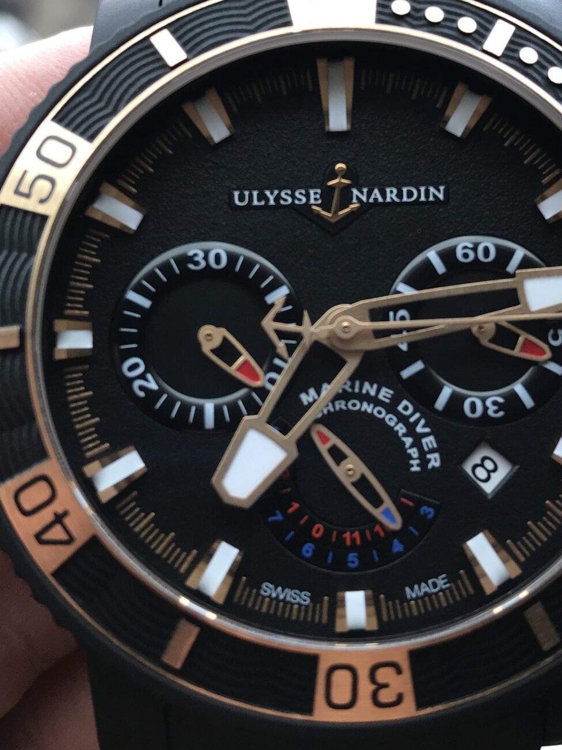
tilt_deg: -51.0
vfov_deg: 34.8
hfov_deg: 26.5
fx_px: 1191
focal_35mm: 55
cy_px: 296
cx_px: 323
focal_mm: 3.99
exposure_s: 1/50
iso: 25
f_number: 1.8
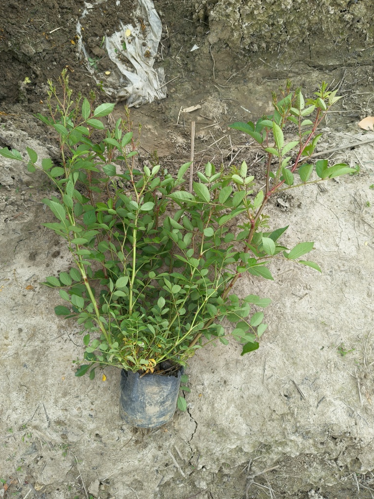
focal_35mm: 27
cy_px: 240
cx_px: 183
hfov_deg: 51.3
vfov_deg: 65.3
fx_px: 389
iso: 80
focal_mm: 4.84
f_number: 1.8
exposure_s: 1/338
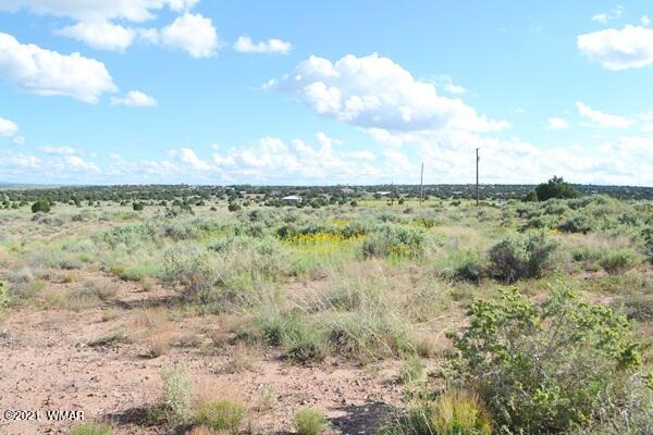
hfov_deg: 61.9
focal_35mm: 30
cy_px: 218
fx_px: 544
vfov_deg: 43.6
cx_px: 326
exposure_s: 1/250
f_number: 8
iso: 100
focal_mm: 20
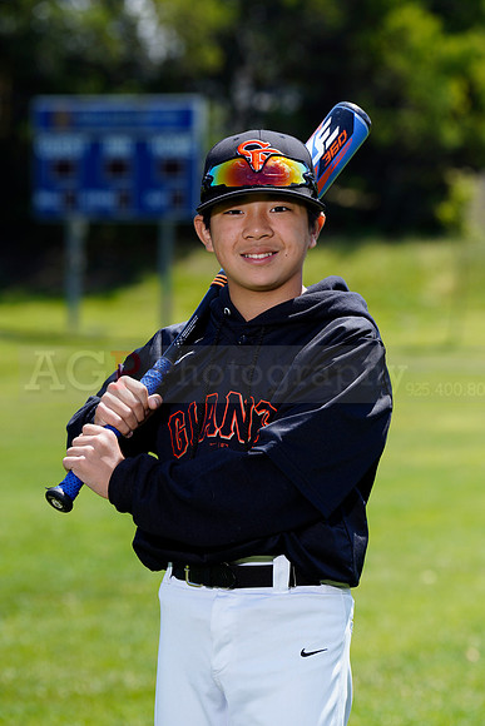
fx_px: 3453
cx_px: 242
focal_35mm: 171
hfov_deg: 8.0
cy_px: 363
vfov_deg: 12.0
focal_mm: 171
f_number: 6.3
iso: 100
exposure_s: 1/250
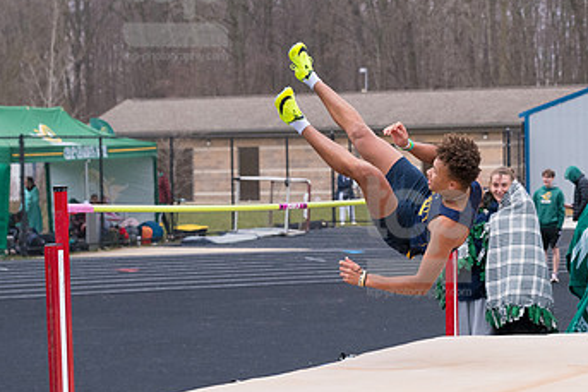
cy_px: 237
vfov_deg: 10.8
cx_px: 420
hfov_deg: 16.1
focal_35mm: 127
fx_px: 2075
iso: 2000
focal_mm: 75
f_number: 5
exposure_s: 1/2000
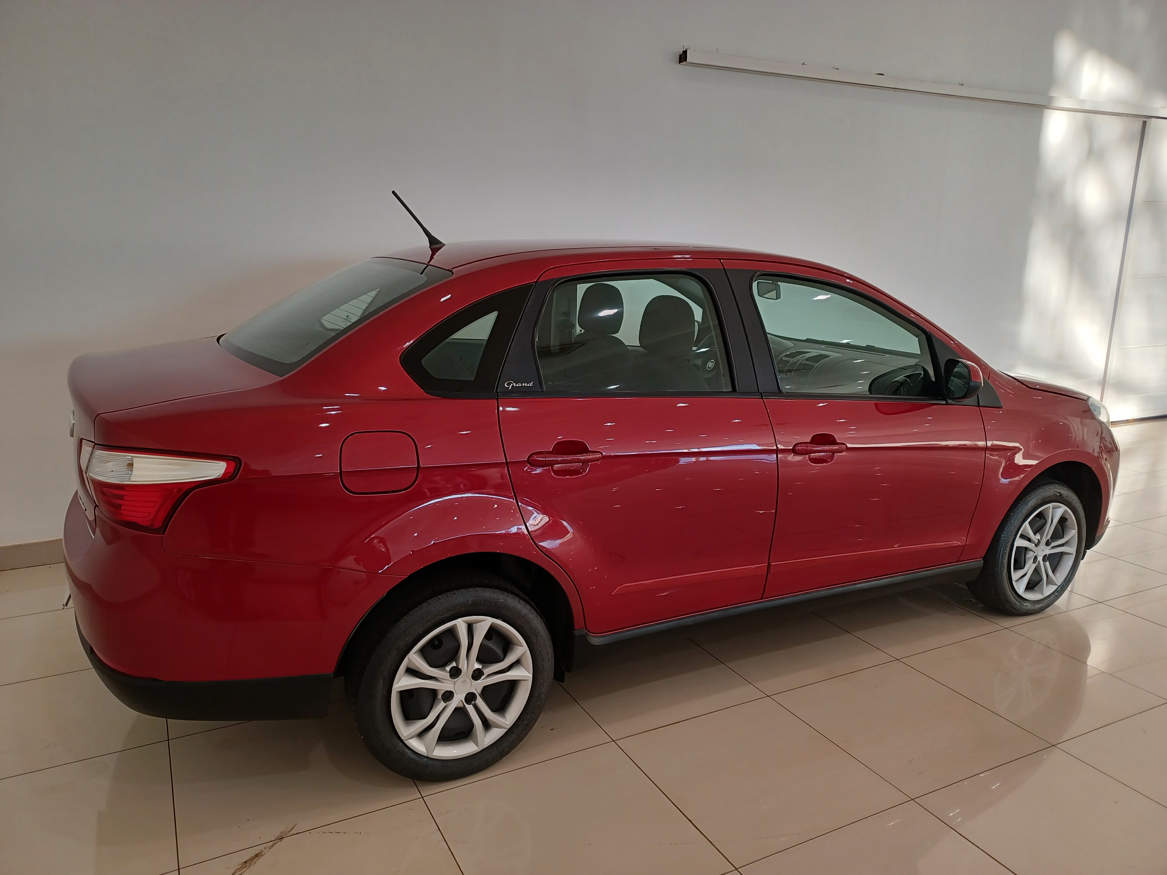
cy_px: 438
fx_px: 843
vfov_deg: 54.9
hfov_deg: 69.4
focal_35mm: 25
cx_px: 584
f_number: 1.8
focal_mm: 4.6
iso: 80
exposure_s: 1/60
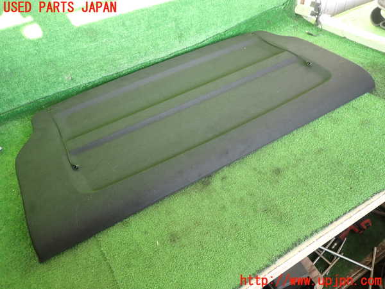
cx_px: 192
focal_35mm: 25
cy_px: 144
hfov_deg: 69.4
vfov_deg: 54.9
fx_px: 278
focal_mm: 4.5
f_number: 2
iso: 200
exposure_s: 1/60
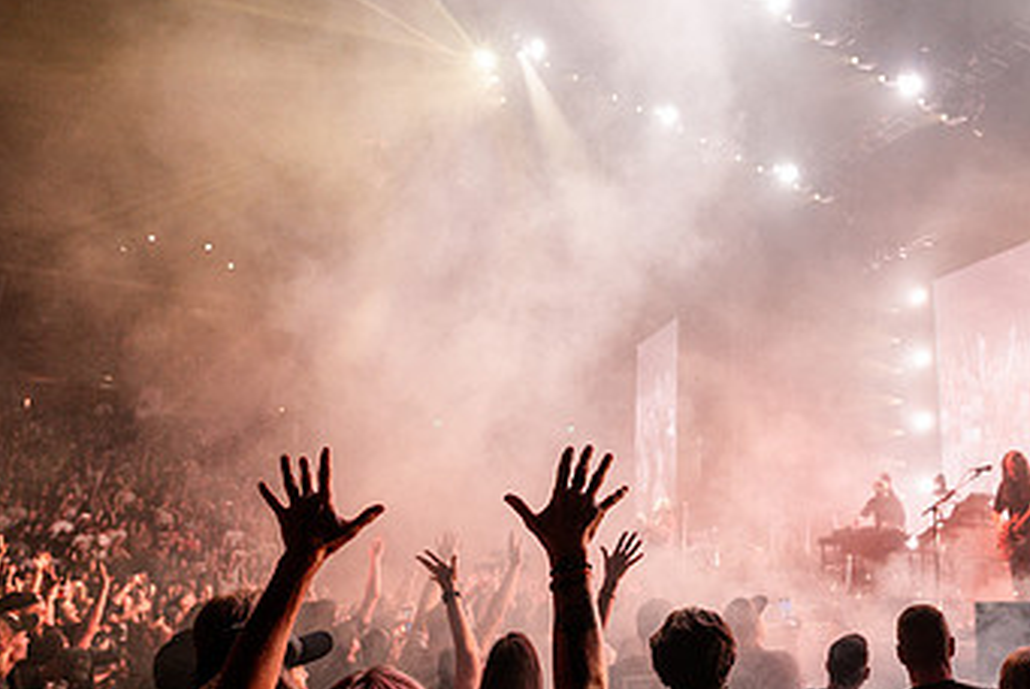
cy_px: 361
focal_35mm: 34
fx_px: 974
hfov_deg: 53.7
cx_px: 749
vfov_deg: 38.9
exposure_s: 1/200
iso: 1600
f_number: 4
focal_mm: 20
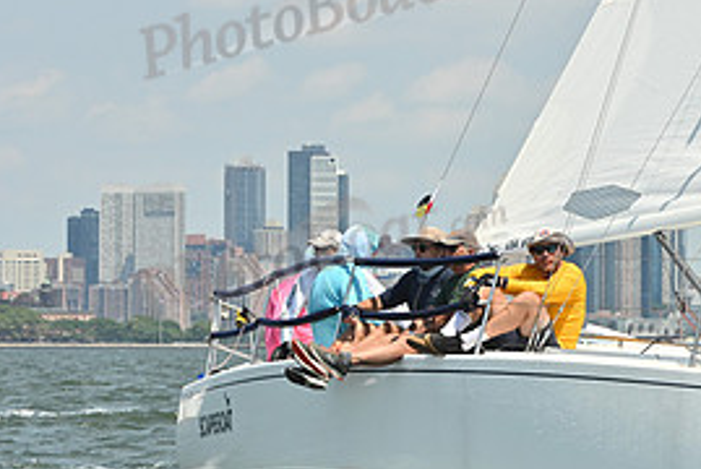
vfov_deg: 5.5
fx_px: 4873
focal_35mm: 250
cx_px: 644
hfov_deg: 8.2
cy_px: 350
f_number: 9
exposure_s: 1/1250
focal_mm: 116
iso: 320
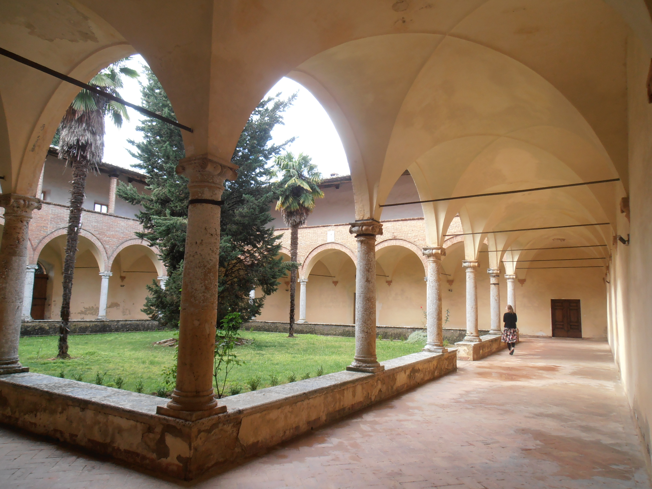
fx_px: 452
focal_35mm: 24
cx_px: 326
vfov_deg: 56.8
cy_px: 244
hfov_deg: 71.6
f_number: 3
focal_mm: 4.2
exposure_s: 1/80
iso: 80
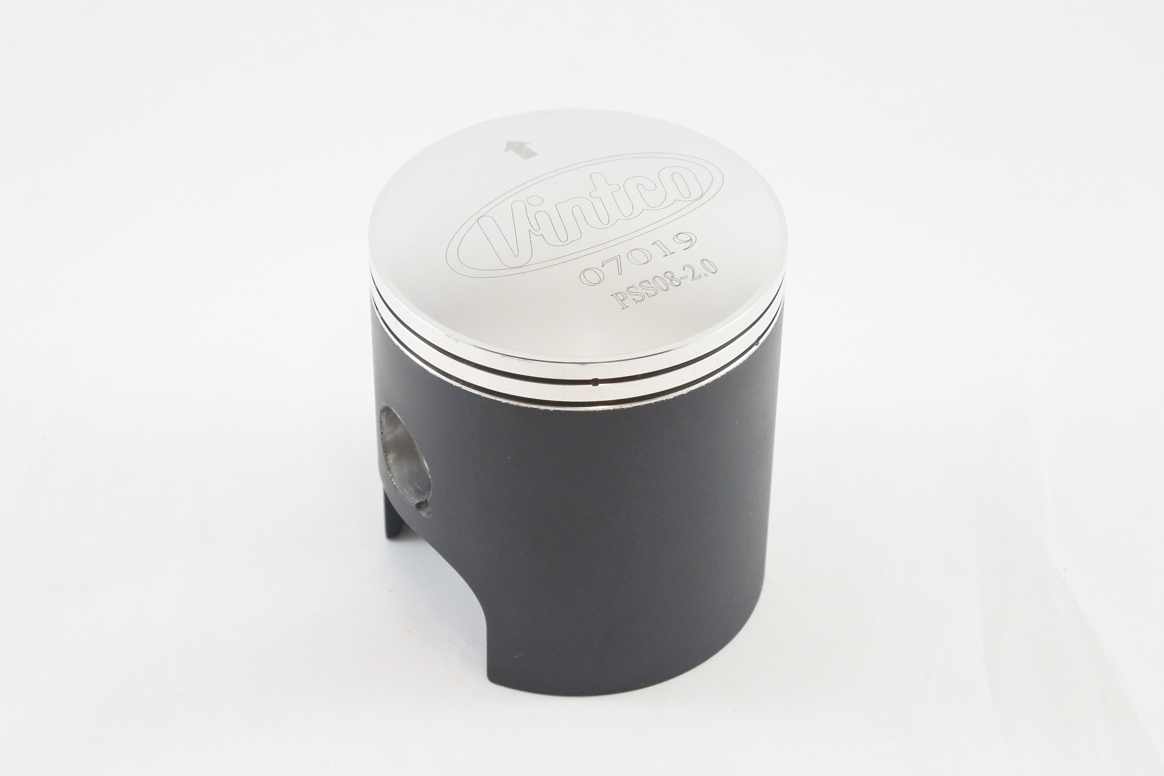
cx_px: 582
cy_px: 388
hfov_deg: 32.9
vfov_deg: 22.3
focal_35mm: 61
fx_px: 1972
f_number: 5
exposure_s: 1/125
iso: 720
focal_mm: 22.7
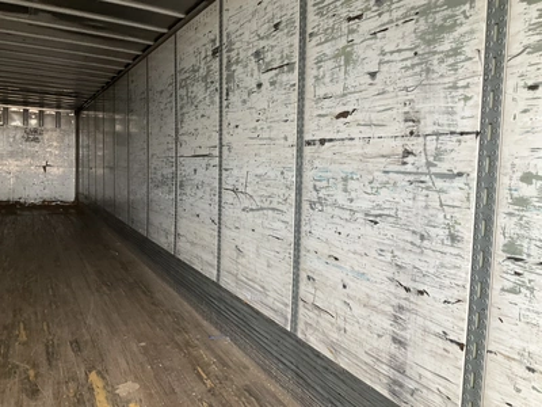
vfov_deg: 48.2
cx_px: 271
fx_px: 454
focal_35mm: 29
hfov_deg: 61.7
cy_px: 204
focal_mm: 3
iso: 40
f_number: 1.8
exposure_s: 1/122
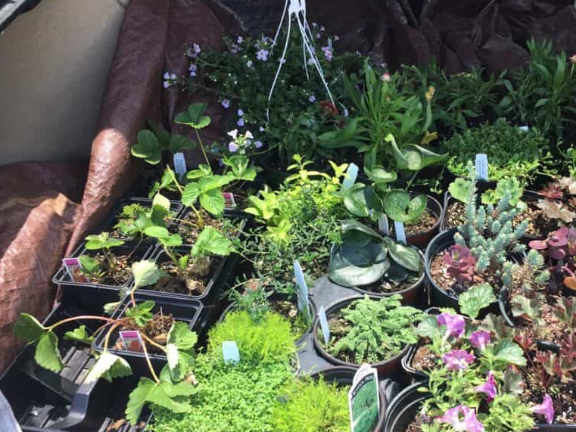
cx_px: 379
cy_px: 250
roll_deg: +0.8
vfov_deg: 36.7
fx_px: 649
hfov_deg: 47.2
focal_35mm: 39
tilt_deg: -39.2
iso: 25
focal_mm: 4.15
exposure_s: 1/148
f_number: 2.2
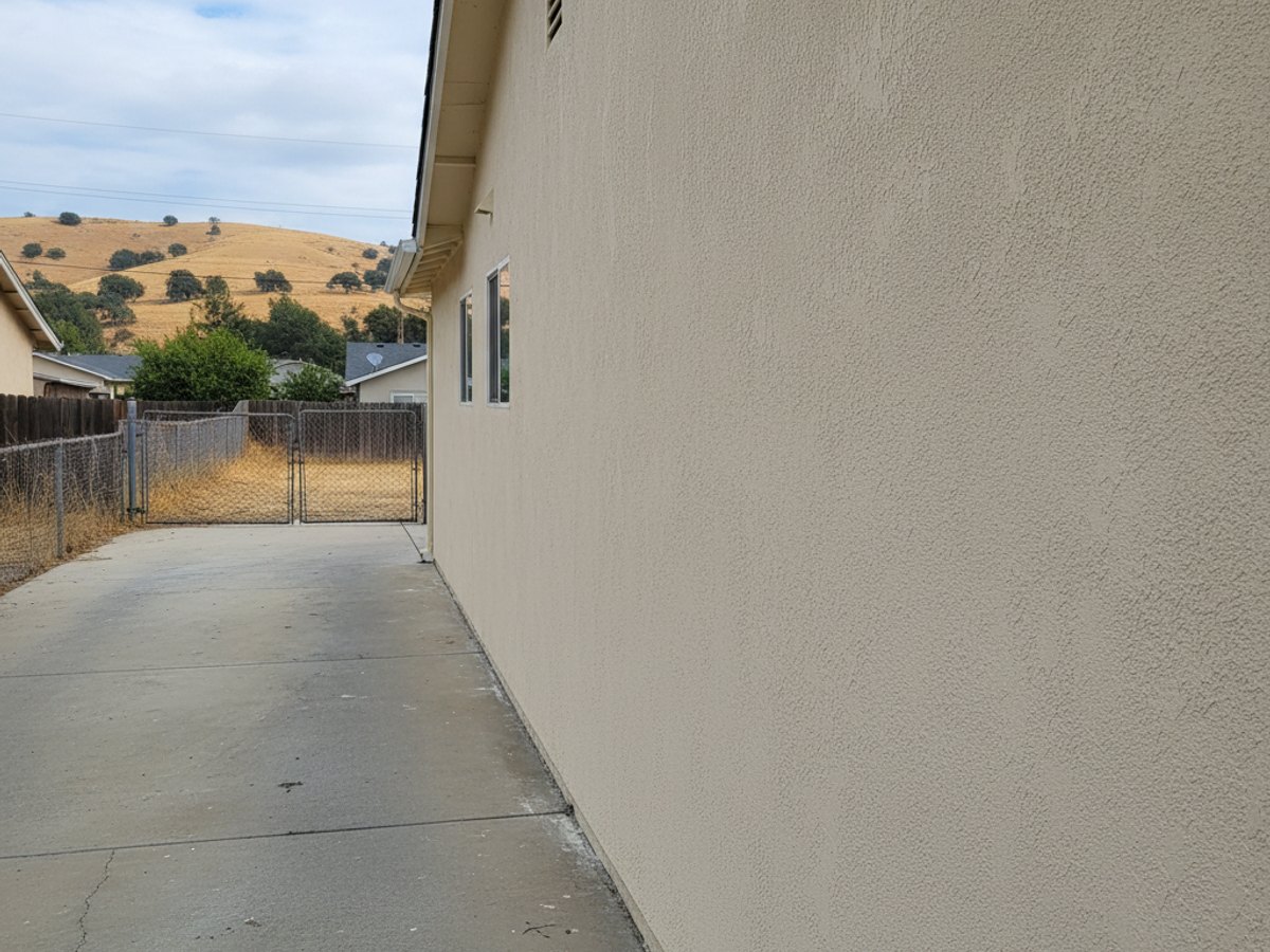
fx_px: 844
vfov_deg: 58.9
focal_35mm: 23
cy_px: 476
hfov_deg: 73.9
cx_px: 635
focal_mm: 6.4
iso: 433
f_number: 1.8
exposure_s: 1/1787
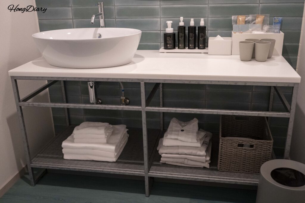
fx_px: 313
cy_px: 102
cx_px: 152
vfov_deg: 36.0
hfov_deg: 51.9
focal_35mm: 37
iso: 10000
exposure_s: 1/160
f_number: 5
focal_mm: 37
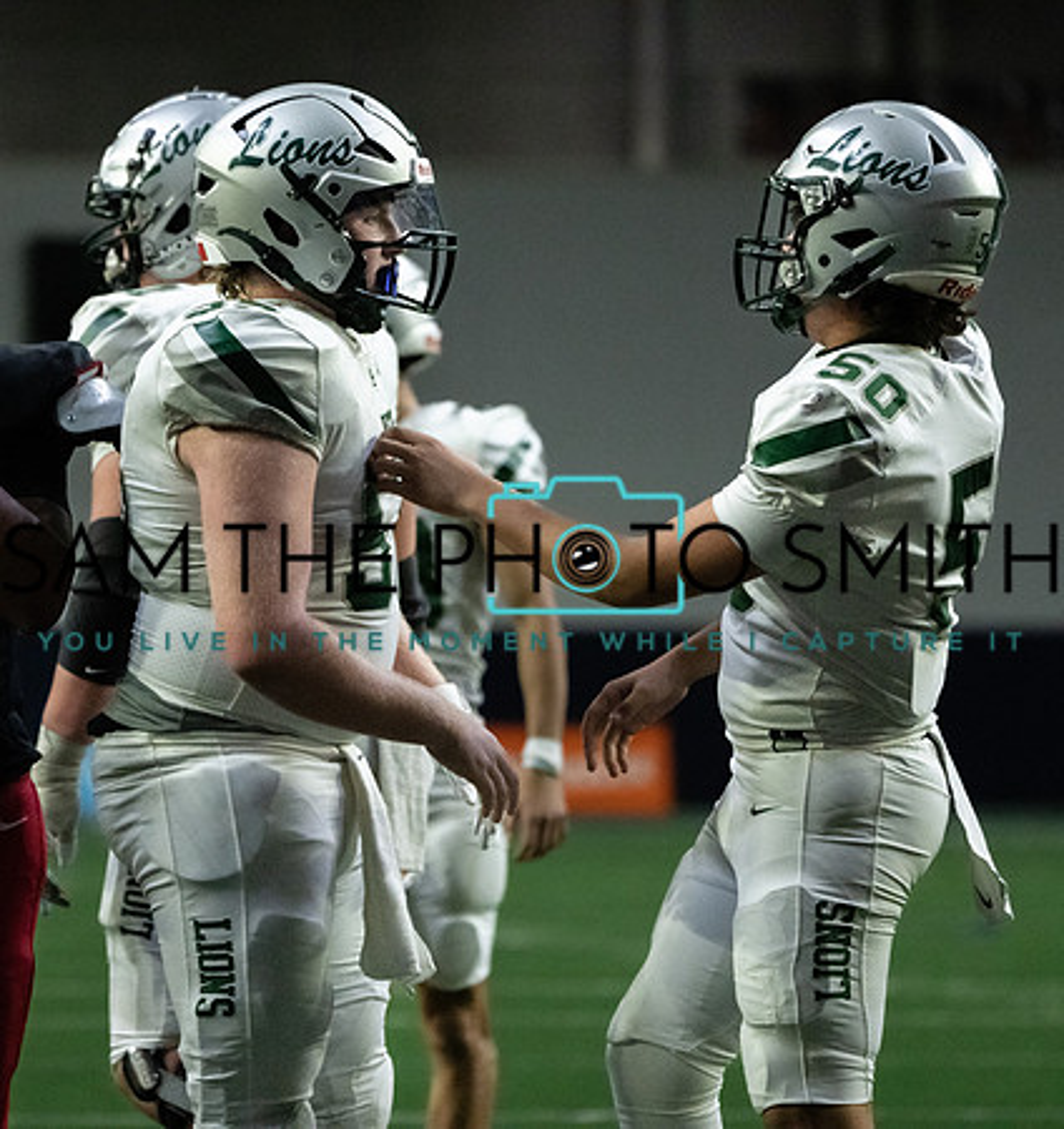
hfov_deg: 5.2
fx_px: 11767
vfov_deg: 5.5
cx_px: 378
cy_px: 564
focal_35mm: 328
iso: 12800
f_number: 5.6
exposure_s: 1/1250
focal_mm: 250
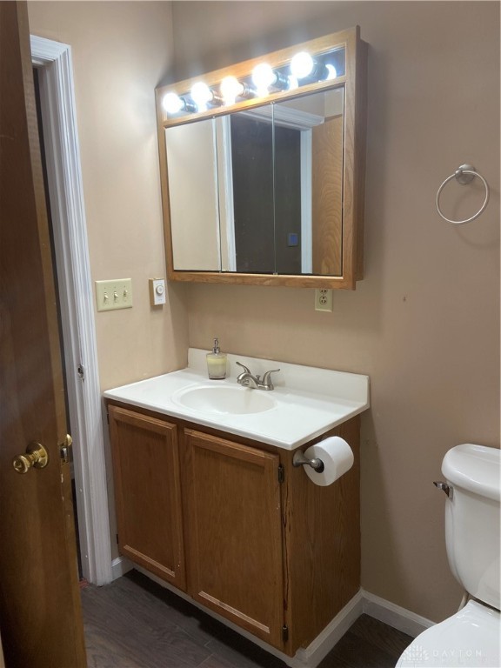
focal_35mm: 26
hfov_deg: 53.1
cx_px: 250
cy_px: 334
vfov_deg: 67.3
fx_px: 502
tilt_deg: -9.8
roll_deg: +1.3
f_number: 1.8
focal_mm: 4.25
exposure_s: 1/120
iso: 80
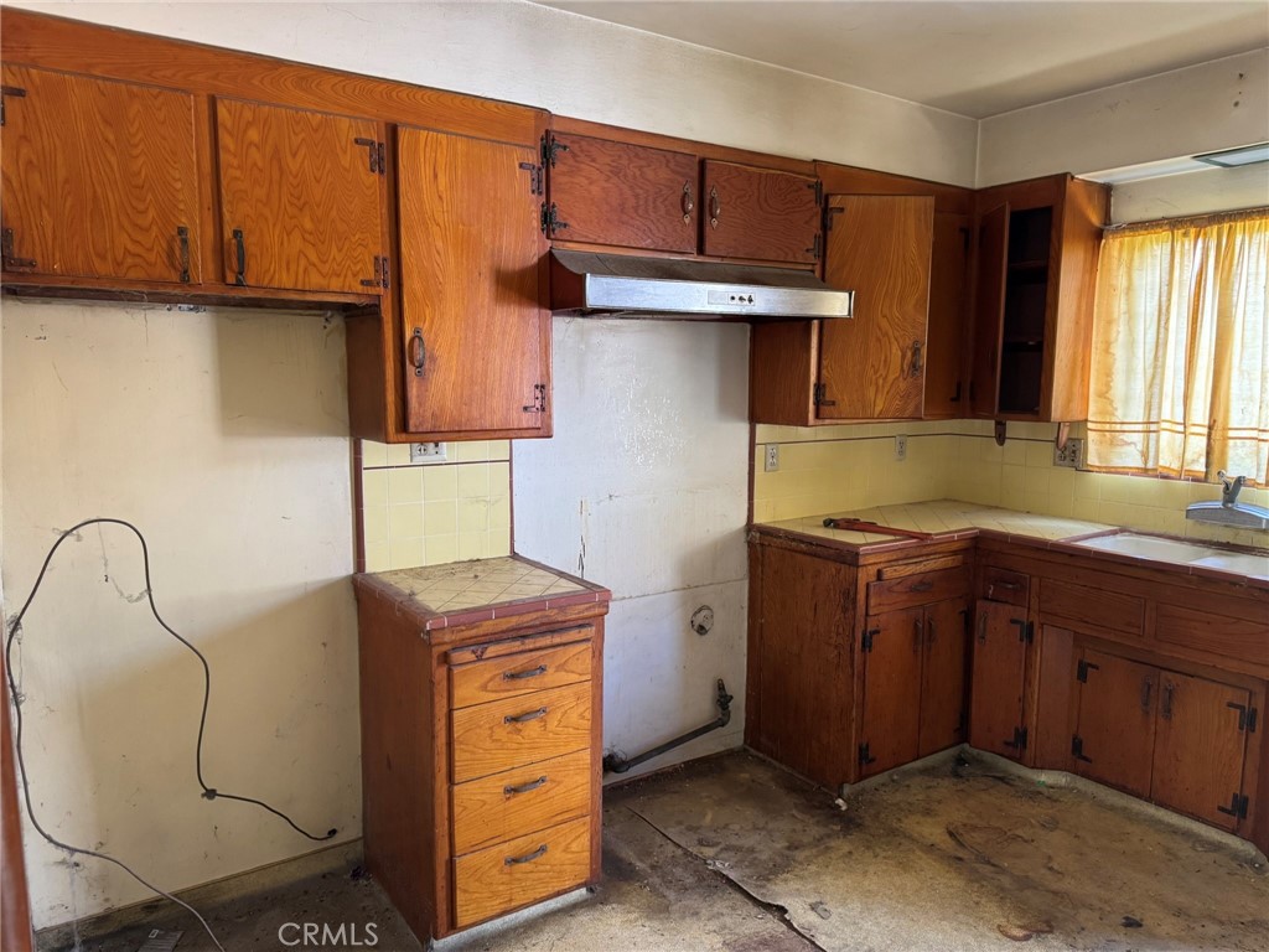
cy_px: 476
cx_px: 634
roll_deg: -0.8
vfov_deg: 56.8
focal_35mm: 24
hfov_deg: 71.6
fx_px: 880
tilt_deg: -7.4
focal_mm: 6.76
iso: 500
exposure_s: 1/60
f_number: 1.78
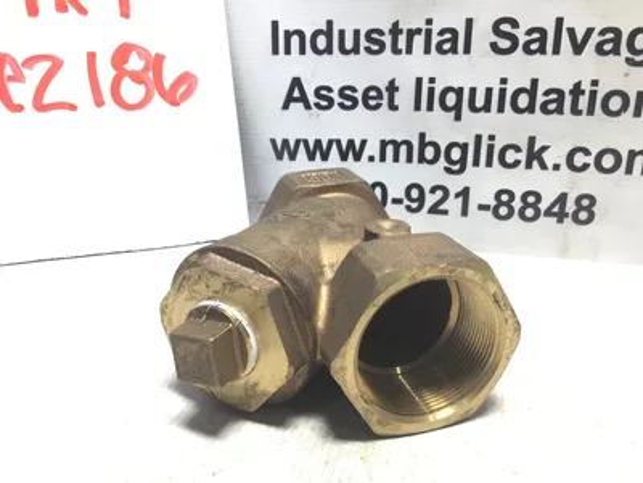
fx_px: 576
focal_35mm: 31
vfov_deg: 45.4
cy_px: 242
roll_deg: -0.2
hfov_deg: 58.4
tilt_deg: -21.1
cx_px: 322
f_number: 2.4
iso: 32
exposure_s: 1/60
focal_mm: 3.3
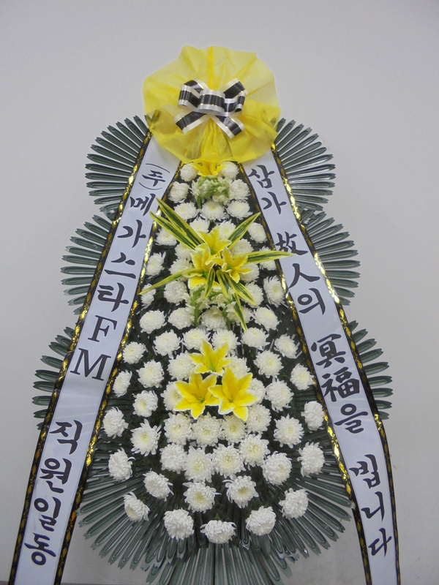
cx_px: 220
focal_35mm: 26
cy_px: 292
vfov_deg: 67.3
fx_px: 440
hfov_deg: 53.1
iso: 100
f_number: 3.5
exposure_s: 1/30
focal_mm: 4.6
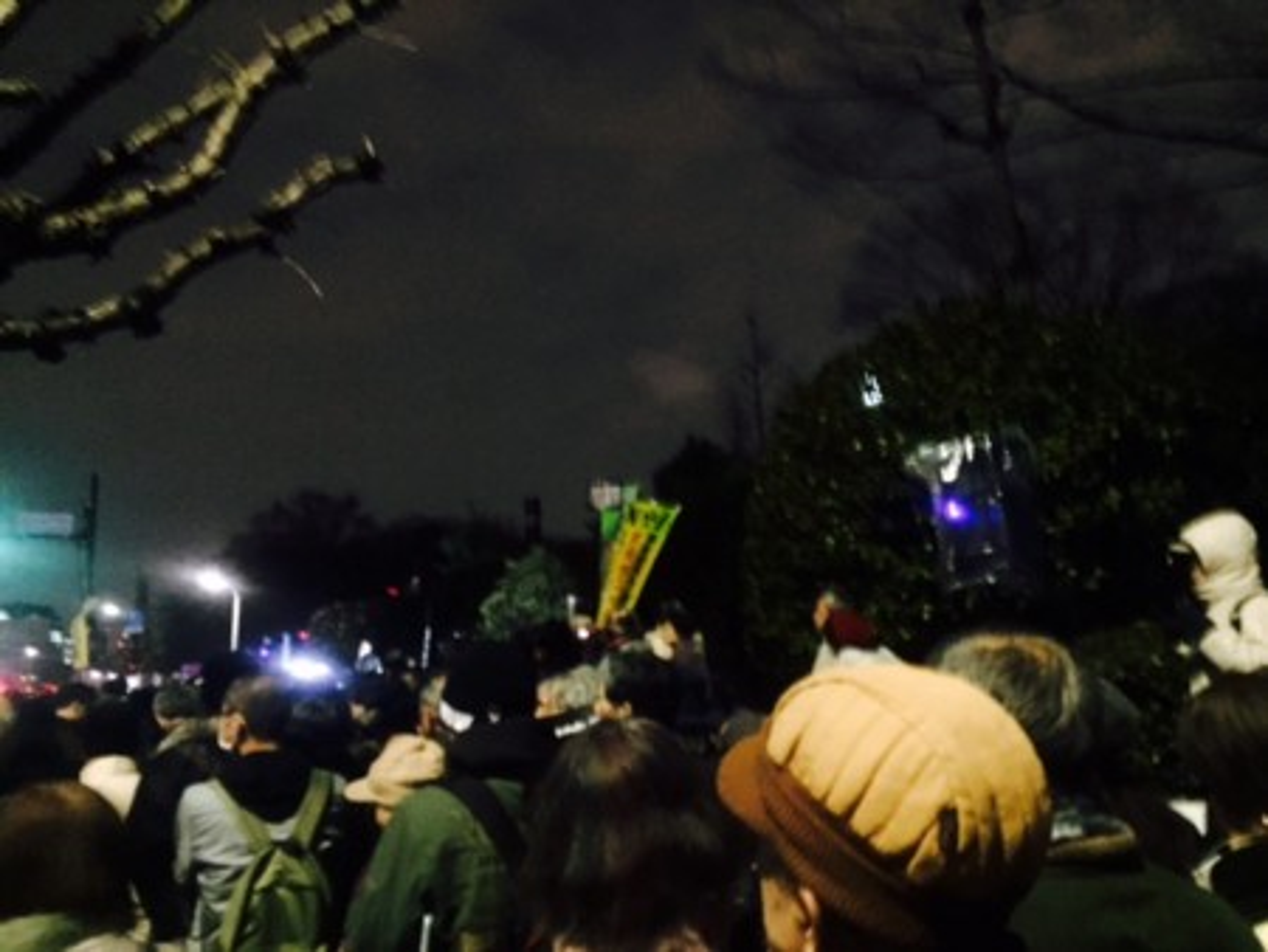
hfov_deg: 61.6
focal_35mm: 29
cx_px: 634
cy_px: 476
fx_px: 1063
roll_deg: +2.6
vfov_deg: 48.3
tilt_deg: +9.8
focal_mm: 4.15
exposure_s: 1/15
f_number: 2.2
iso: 800
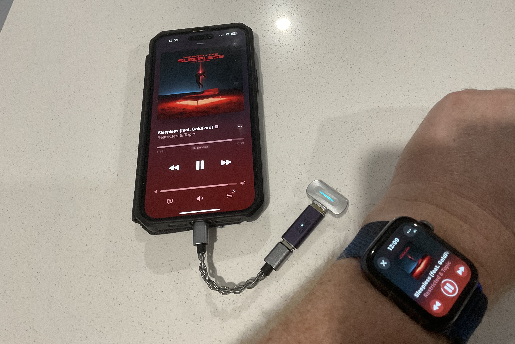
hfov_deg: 60.3
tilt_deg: -59.2
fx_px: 443
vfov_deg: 42.2
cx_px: 263
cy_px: 148
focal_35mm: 31
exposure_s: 1/50
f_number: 1.8
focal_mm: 3
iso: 80
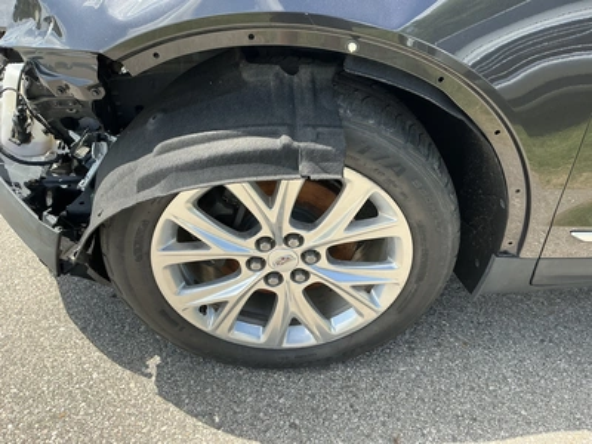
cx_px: 296
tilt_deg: -38.0
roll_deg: -2.3
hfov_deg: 63.4
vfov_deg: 49.7
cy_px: 222
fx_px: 479
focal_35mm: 28
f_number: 1.8
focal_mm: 3
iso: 25
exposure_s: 1/551
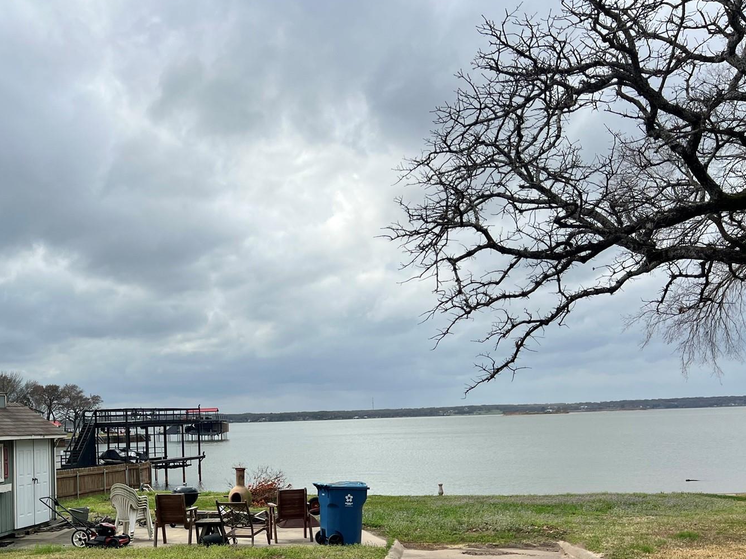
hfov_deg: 45.2
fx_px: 862
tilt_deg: +1.7
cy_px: 397
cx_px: 187
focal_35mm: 40
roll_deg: +2.1
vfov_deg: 35.4
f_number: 1.5
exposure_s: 1/6579
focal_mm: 5.7
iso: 50
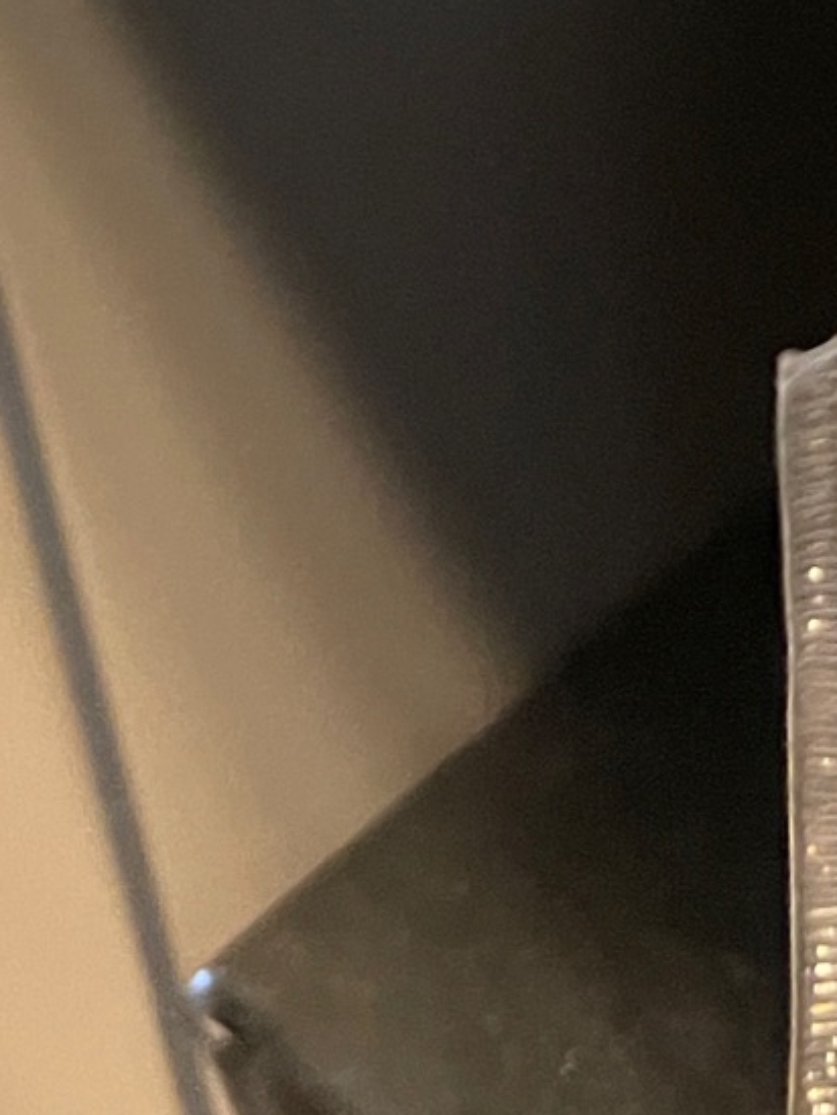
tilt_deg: -7.8
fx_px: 3126
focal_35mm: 97
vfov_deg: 16.9
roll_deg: +13.5
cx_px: -89
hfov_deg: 14.9
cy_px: -852
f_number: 1.6
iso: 500
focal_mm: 5.1
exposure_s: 1/25
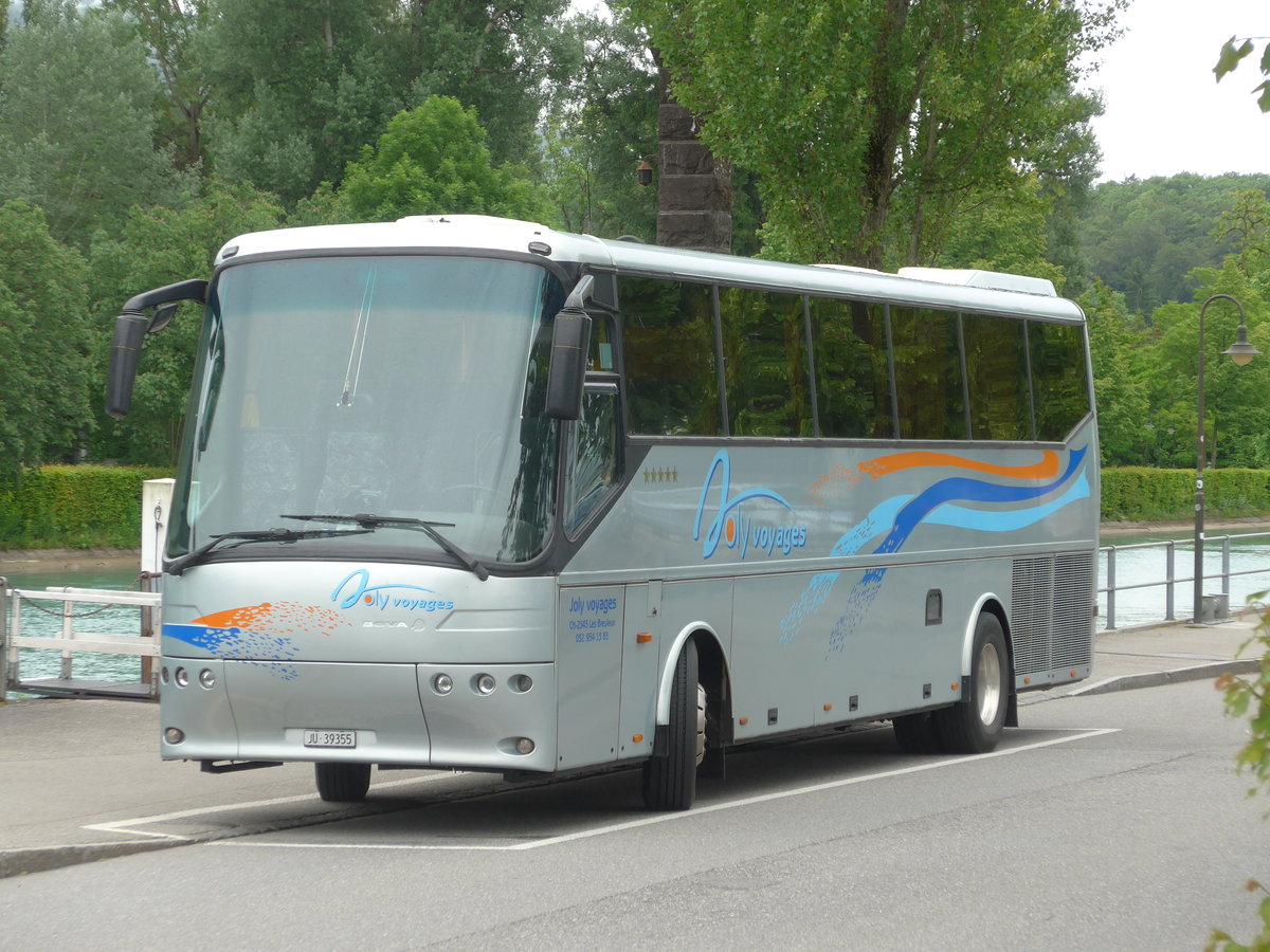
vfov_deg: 12.0
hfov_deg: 15.9
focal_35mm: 124
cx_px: 635
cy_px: 476
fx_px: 4549
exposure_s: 1/100
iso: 80
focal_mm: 24.3
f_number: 5.2
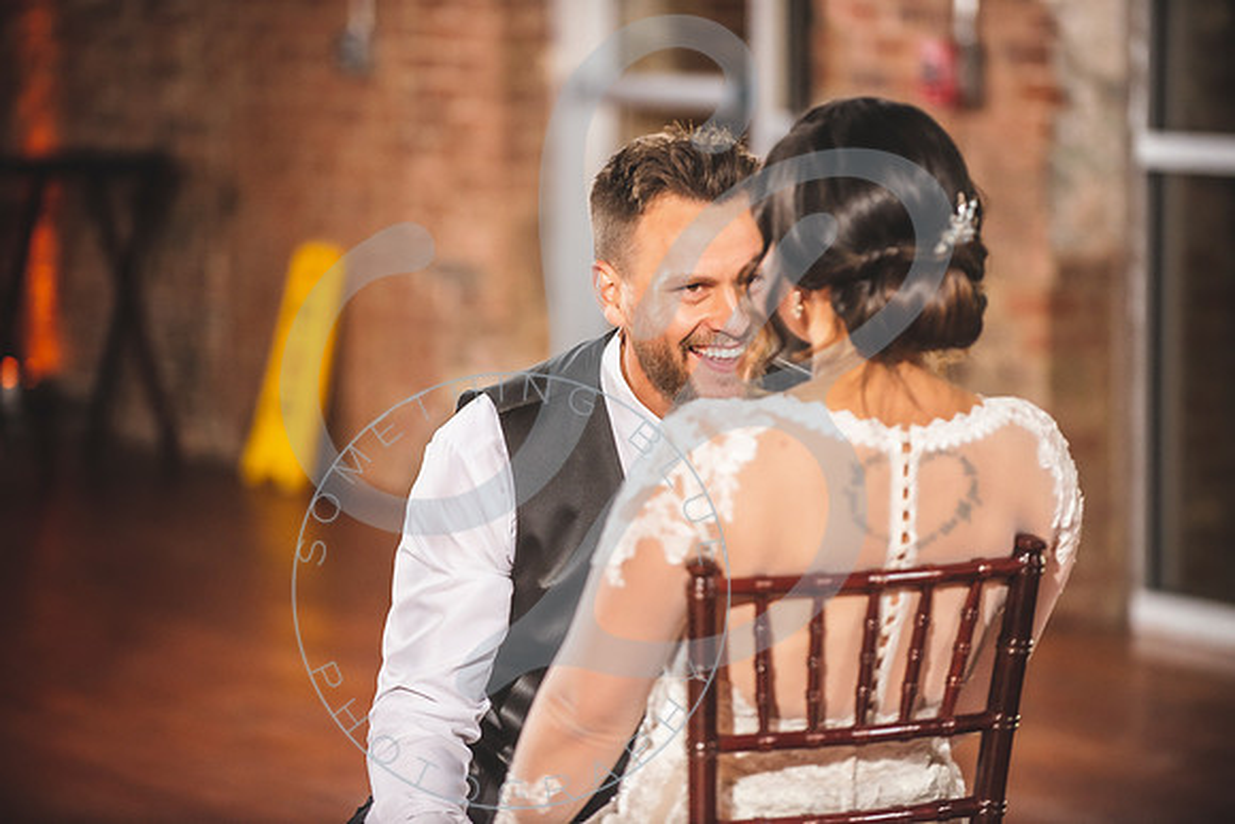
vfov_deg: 8.9
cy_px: 412
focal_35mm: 155
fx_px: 5318
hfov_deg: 13.2
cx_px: 618
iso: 1250
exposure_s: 1/200
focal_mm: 155
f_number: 2.8
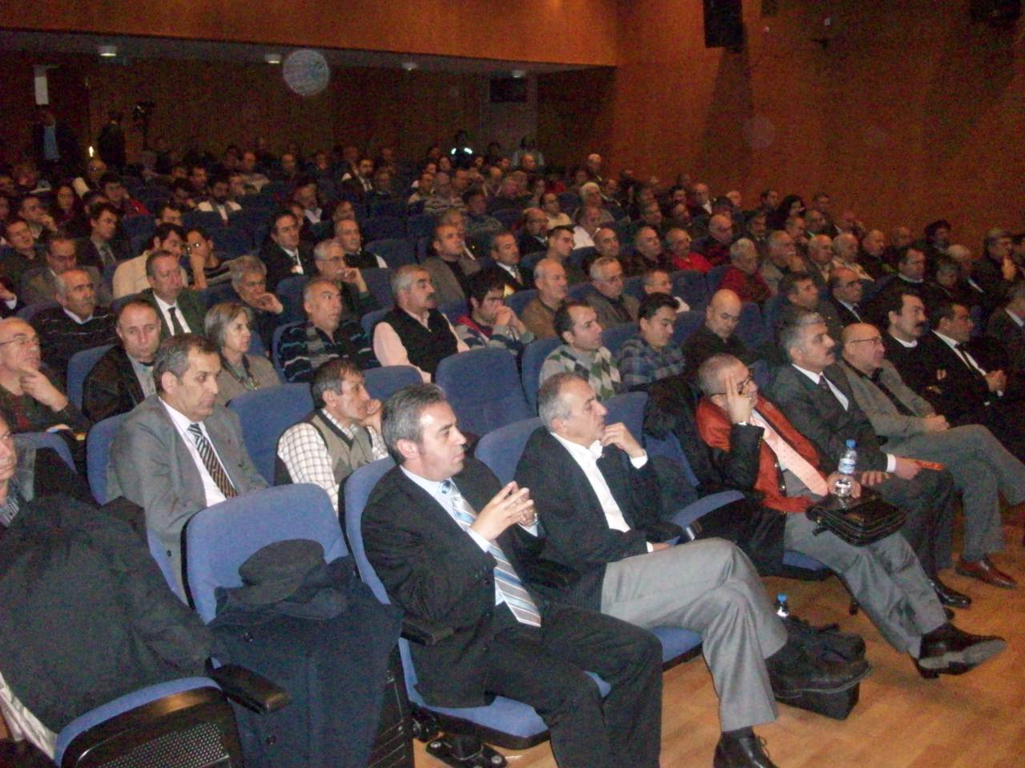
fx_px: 1007
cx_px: 512
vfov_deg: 41.8
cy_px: 384
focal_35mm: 34
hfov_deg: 54.0
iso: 1000
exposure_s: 1/64
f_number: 2.8
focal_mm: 5.7
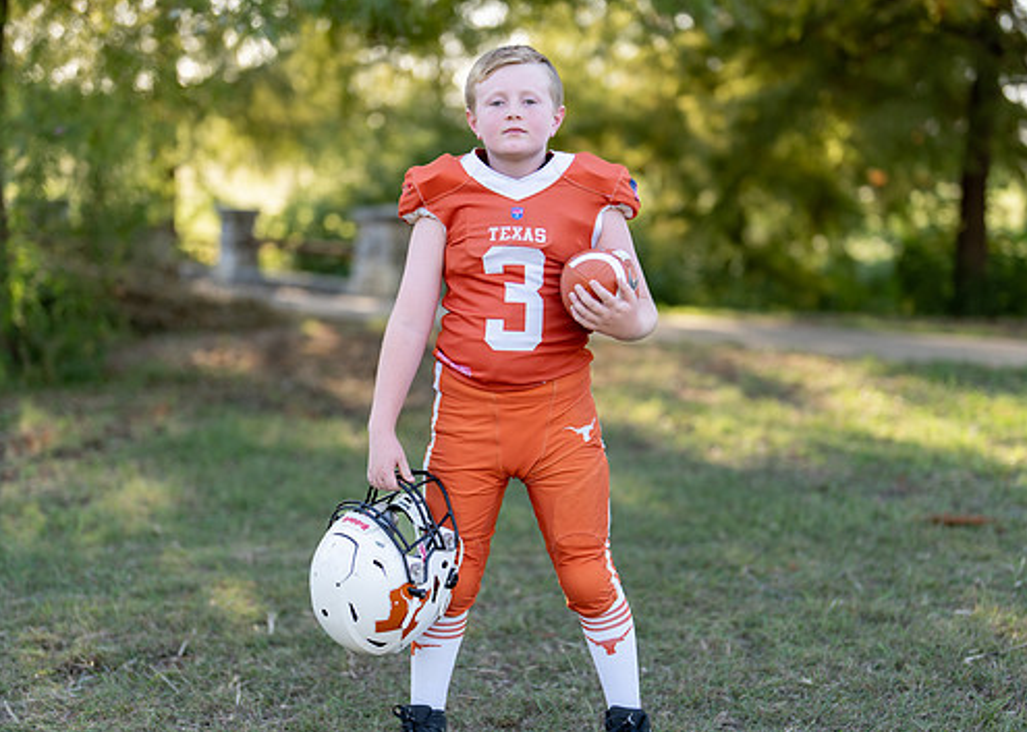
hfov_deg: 30.3
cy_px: 417
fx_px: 1895
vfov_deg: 21.9
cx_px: 528
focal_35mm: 65
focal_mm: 50
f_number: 1.2
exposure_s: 1/1250
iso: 100
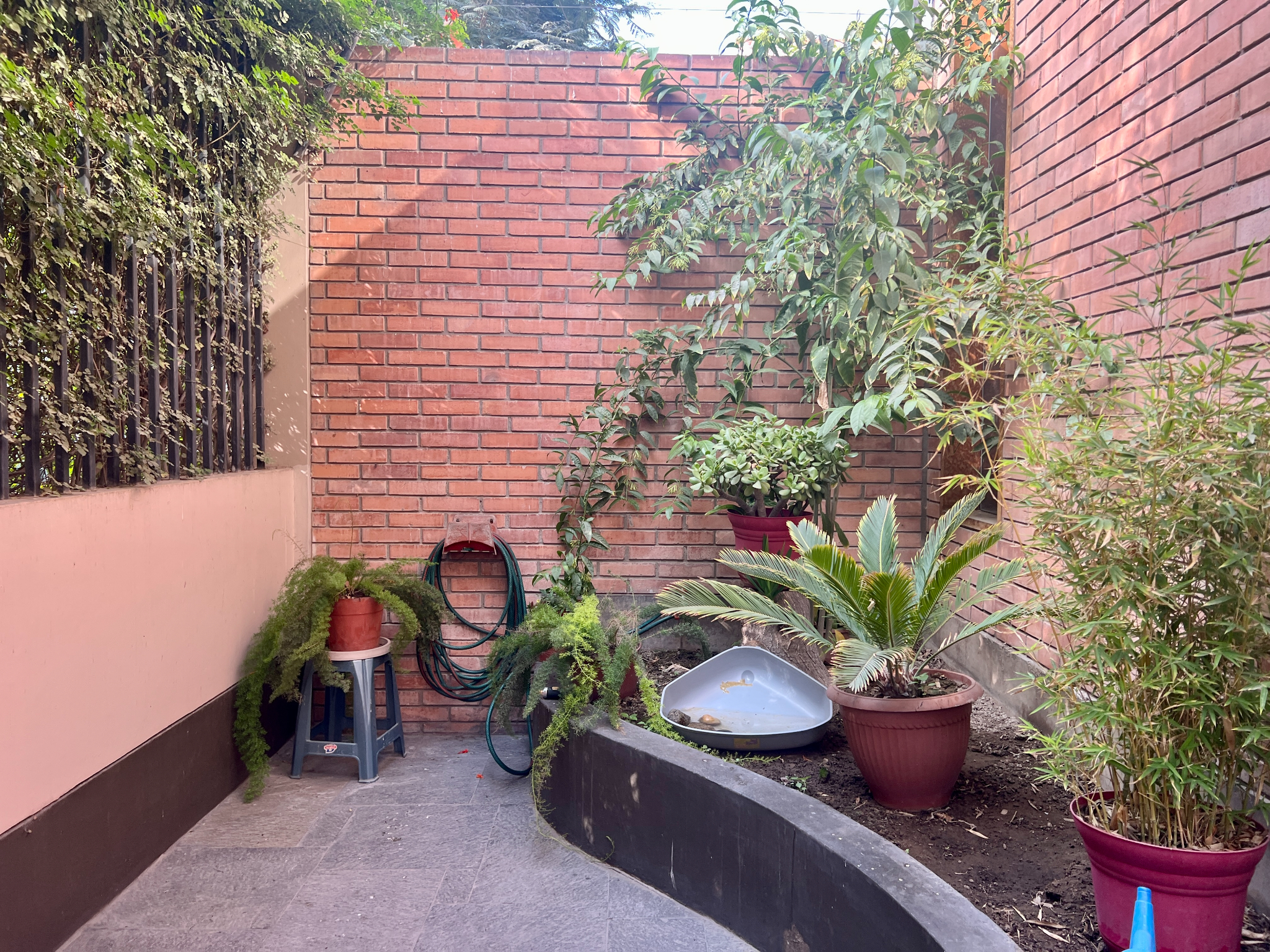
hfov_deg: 67.3
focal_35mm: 26
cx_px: 635
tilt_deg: -2.4
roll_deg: +0.0
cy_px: 476
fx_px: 954
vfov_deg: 53.1
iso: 40
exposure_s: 1/141
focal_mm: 5.7
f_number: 1.5
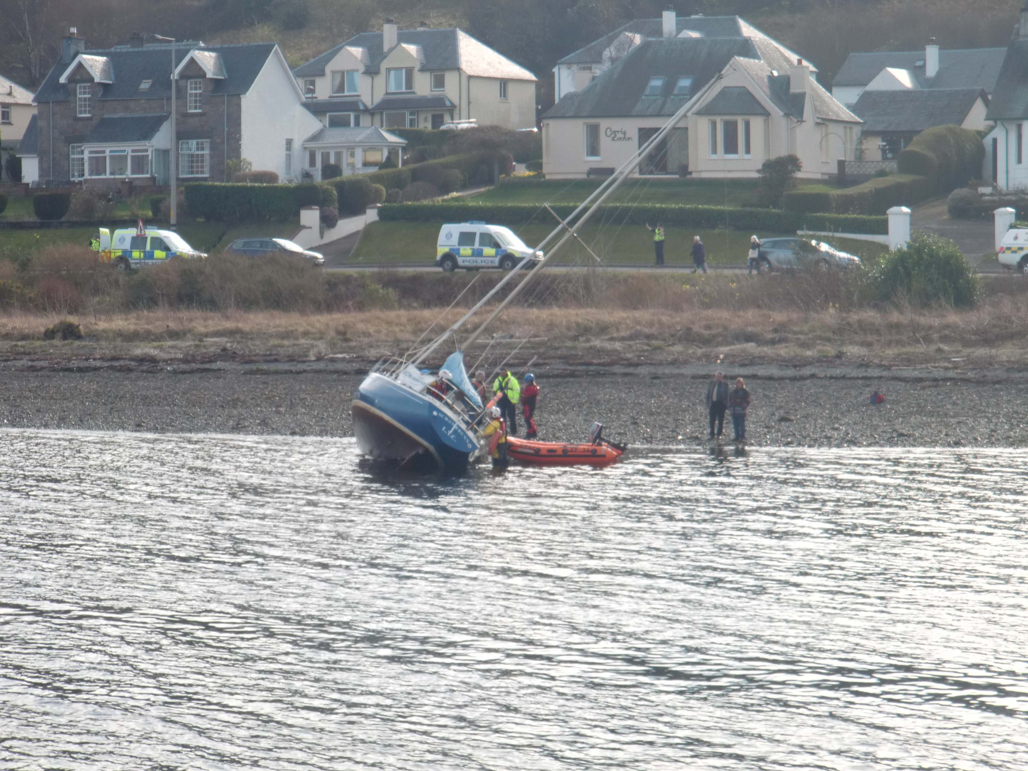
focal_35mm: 114
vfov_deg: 13.0
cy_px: 386
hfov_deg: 17.3
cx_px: 514
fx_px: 3385
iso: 64
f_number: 5.4
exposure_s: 1/200
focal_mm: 19.98
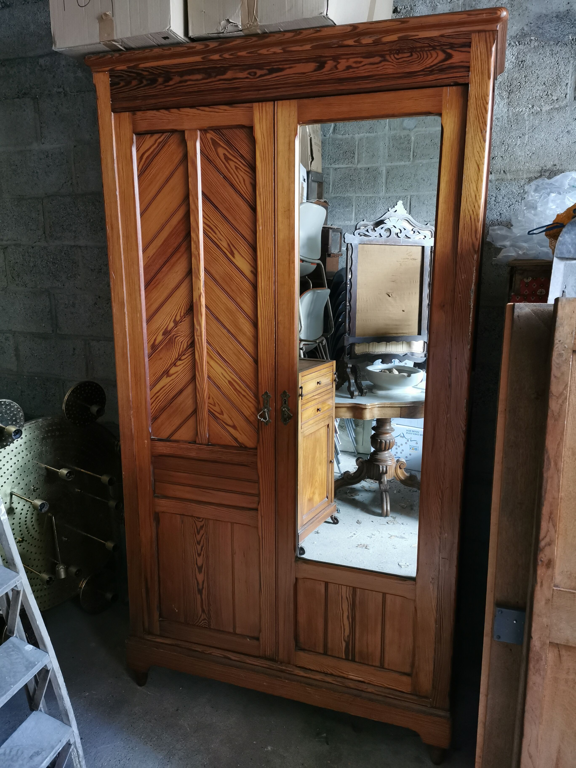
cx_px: 288
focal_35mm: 27
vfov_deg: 65.3
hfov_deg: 51.4
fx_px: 599
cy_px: 384
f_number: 1.6
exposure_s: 1/25
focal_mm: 5.56
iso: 400
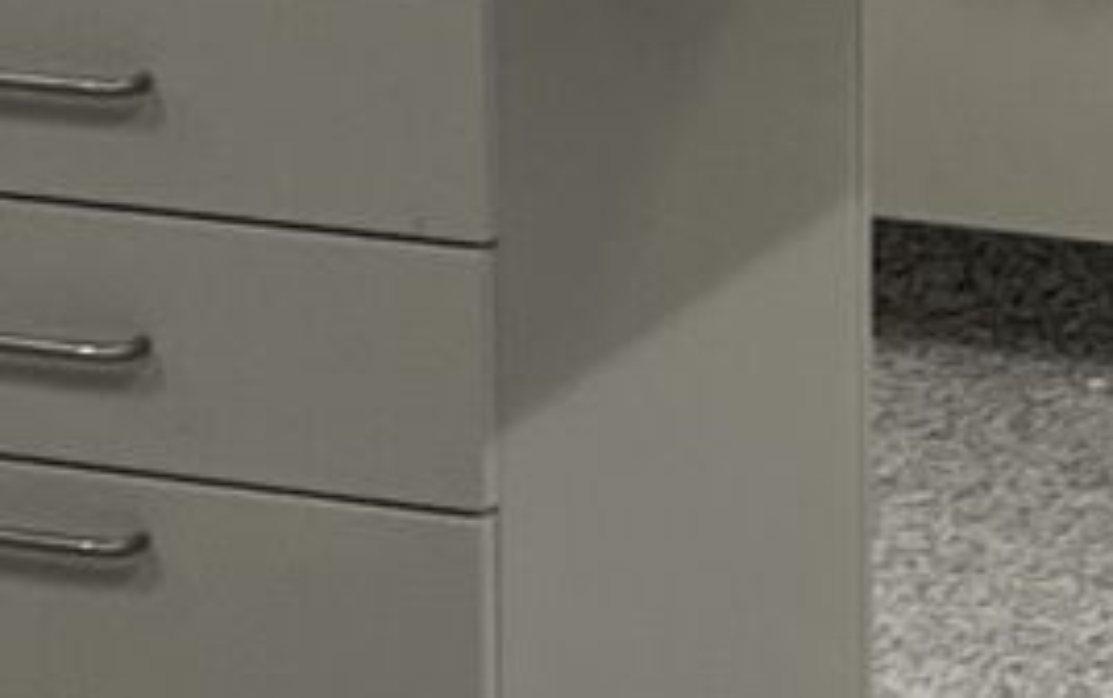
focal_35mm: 263
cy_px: -1288
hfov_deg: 7.9
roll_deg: +1.1
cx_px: 0
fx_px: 7984
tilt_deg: +1.4
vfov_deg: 4.8
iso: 64
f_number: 1.5
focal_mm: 5.7
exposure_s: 1/100
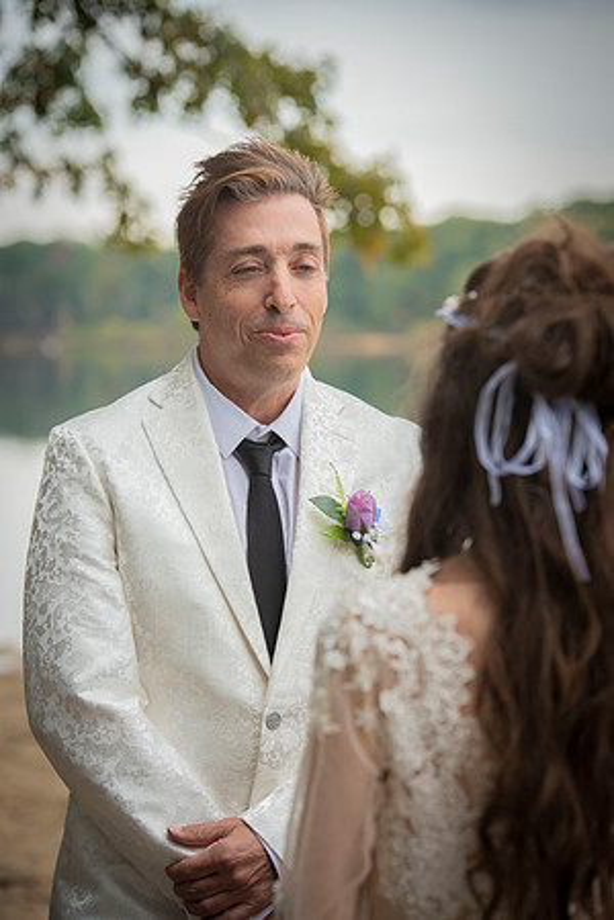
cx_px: 307
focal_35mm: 122
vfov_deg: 16.8
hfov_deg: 11.2
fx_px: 3121
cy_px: 460
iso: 160
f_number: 5
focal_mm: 122
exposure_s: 1/200
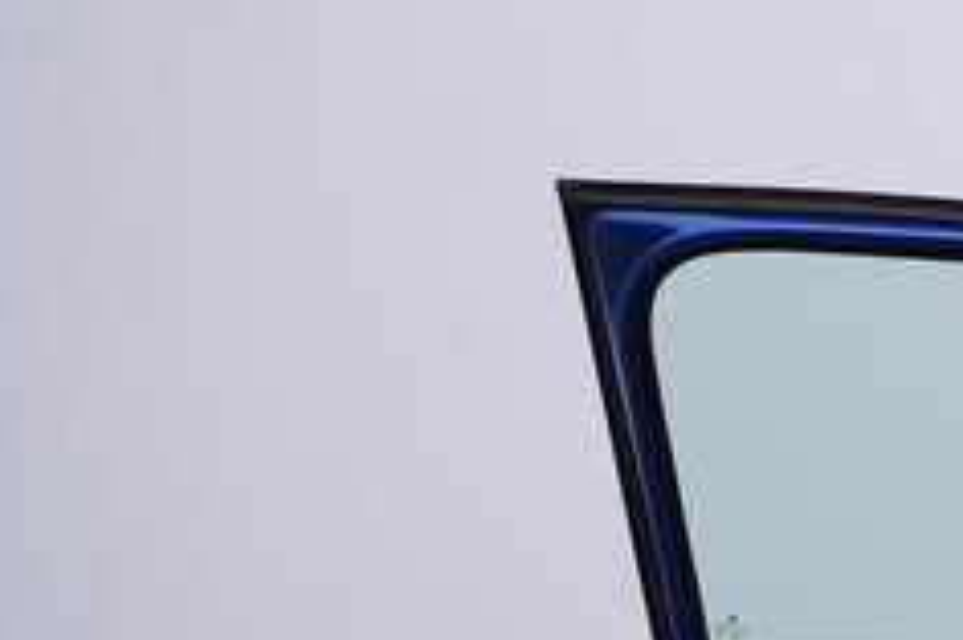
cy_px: 614
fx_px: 2245
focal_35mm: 84
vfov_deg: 16.0
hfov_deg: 22.7
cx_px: 1081
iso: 125
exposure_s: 1/80
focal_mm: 24
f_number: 4
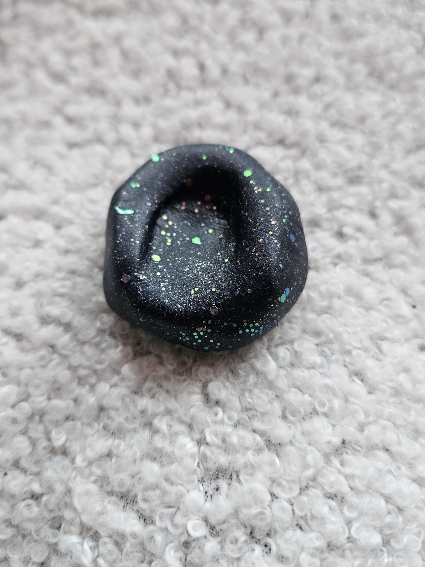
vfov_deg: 63.4
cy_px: 266
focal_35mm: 28
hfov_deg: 49.7
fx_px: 458
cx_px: 206
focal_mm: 5.4
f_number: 1.8
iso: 400
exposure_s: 1/120
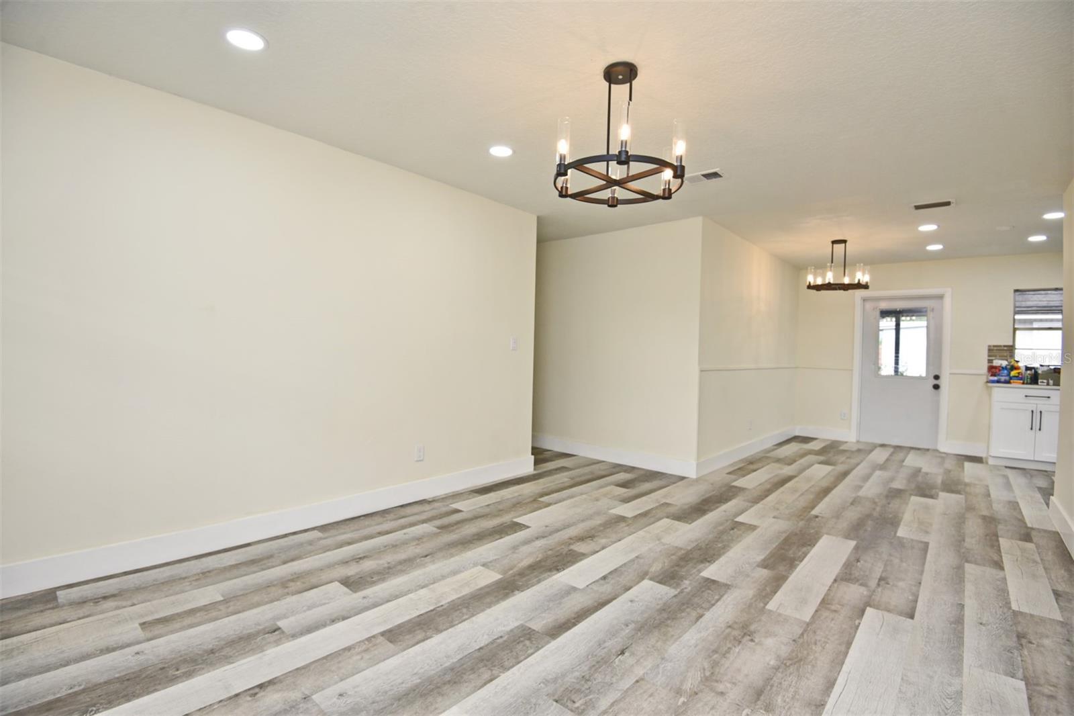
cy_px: 358
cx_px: 537
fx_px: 477
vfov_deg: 73.7
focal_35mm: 16
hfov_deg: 96.7
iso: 320
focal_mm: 16
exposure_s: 1/60
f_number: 5.6
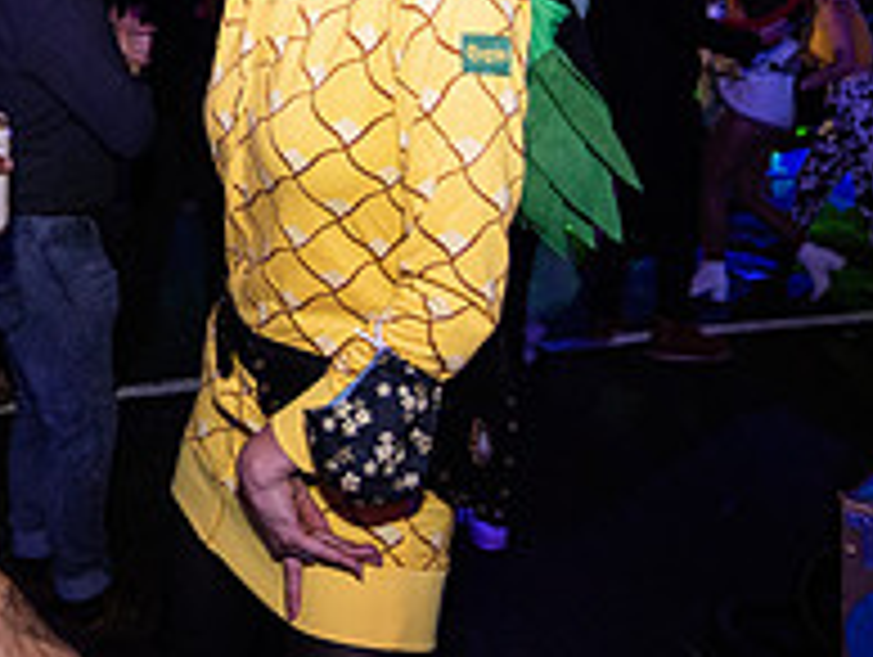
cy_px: 136
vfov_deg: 31.5
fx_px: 1136
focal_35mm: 45
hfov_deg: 41.0
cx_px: 233
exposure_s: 1/60
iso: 2000
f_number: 3.5
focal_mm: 14
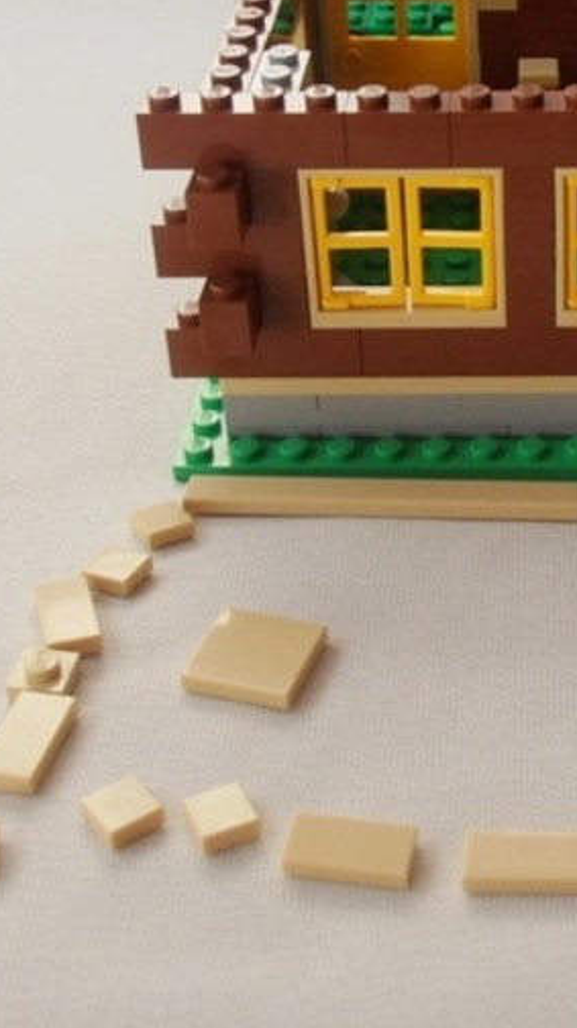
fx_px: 1961
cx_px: 597
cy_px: 346
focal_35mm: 72
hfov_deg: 16.3
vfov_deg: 29.2
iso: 80
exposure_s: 1/60
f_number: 3.9
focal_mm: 6.61
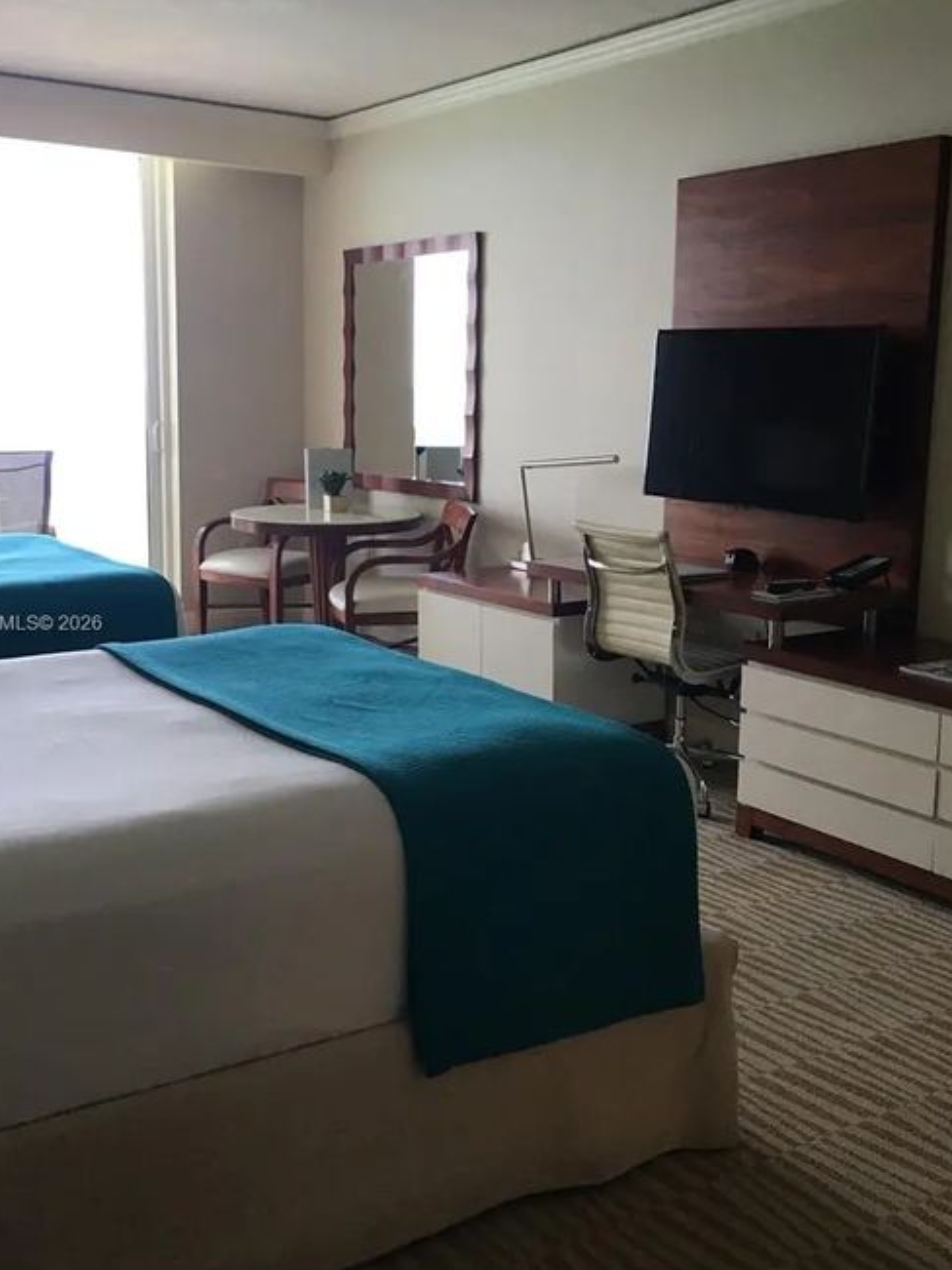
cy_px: 625
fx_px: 1394
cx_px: 470
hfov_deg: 37.7
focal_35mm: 38
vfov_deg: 49.0
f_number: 2.2
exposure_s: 1/30
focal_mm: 4.15
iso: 32
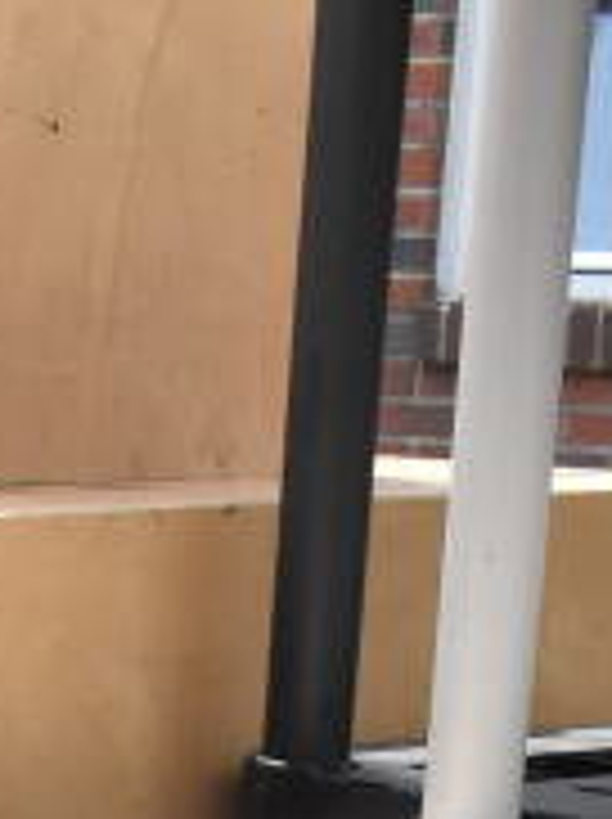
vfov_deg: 11.3
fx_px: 3426
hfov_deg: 10.0
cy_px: 1984
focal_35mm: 145
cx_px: -171
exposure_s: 1/500
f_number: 11
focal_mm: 20
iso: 1600
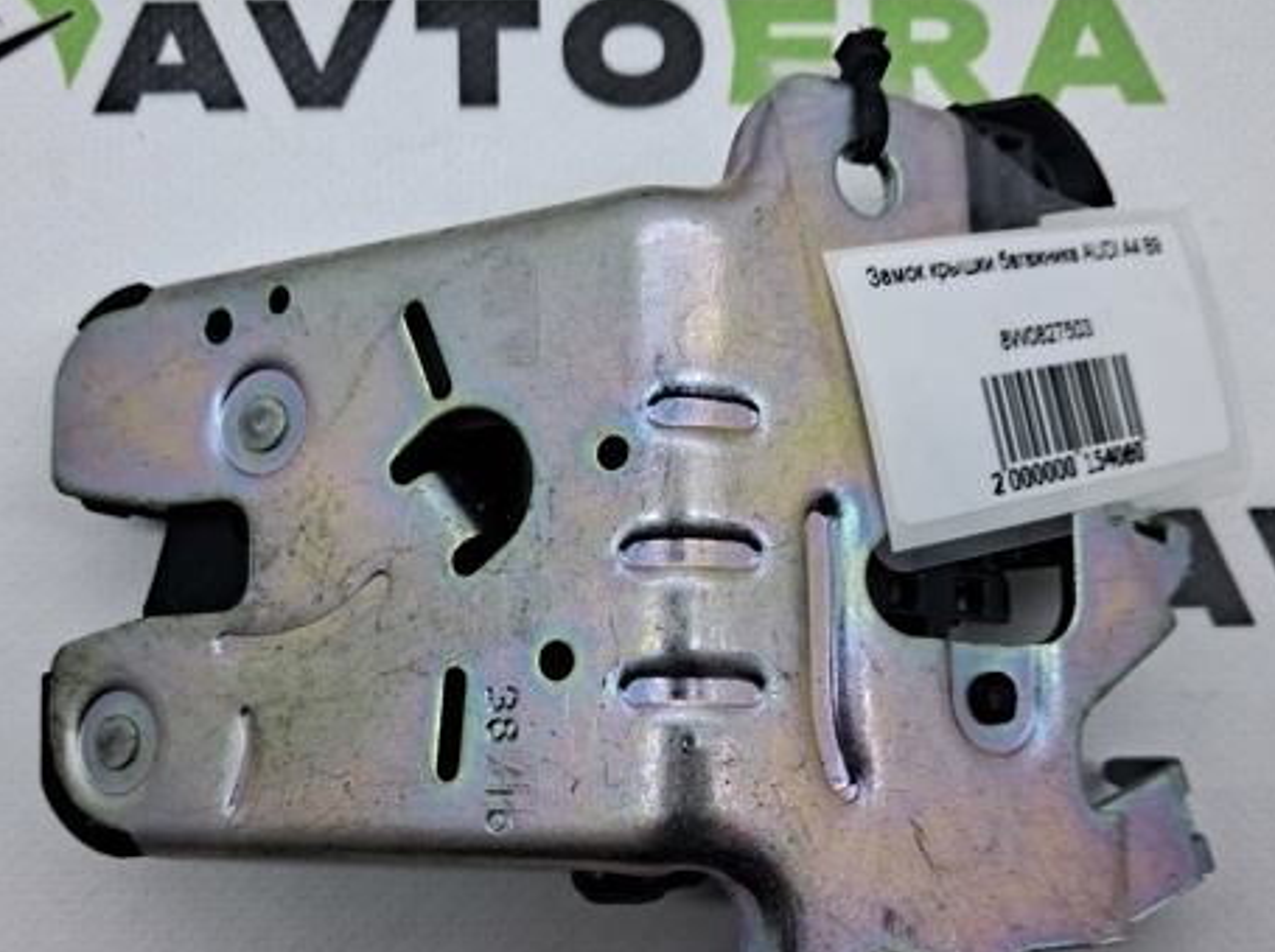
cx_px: 574
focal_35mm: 38
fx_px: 1398
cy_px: 603
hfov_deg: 49.0
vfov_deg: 37.4
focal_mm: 4
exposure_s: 1/100
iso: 50
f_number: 1.8
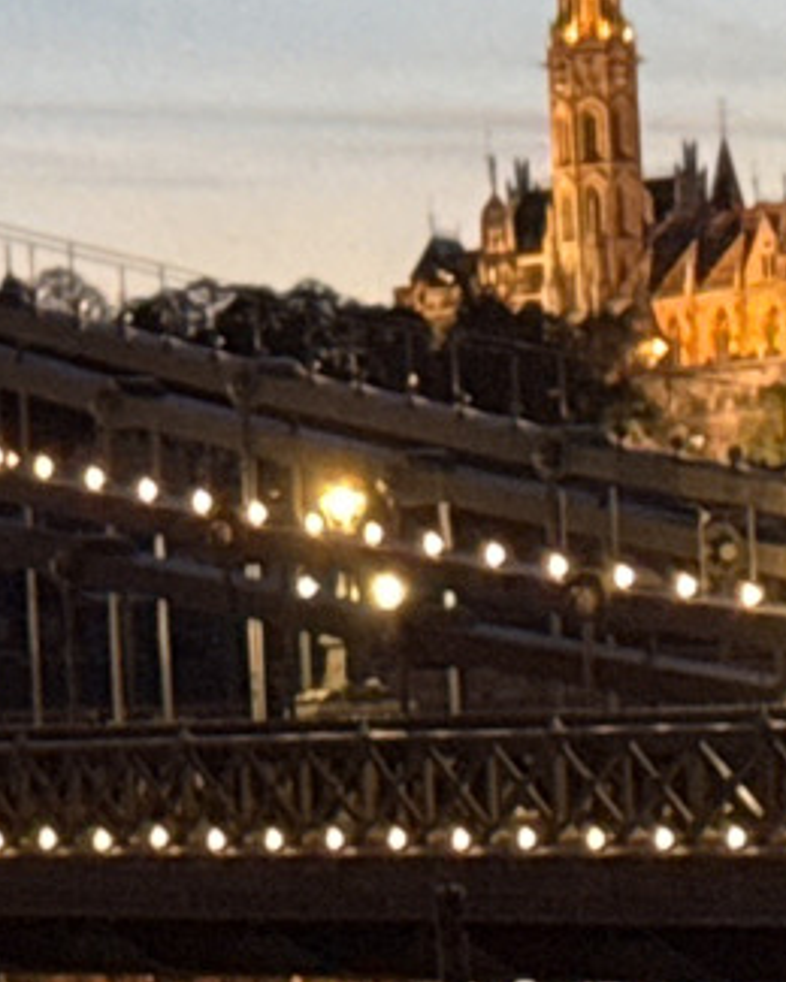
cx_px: -1635
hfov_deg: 5.1
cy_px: 610
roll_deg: +2.1
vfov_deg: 6.7
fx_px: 8375
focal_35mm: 288
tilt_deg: +2.6
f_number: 1.78
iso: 400
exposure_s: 1/33
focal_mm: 6.76
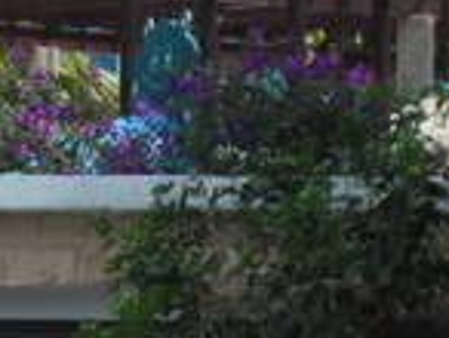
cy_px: 313
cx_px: -101
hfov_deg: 5.2
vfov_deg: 3.9
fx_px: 4911
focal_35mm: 378
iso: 80
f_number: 5.1
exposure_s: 1/267
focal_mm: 19.6
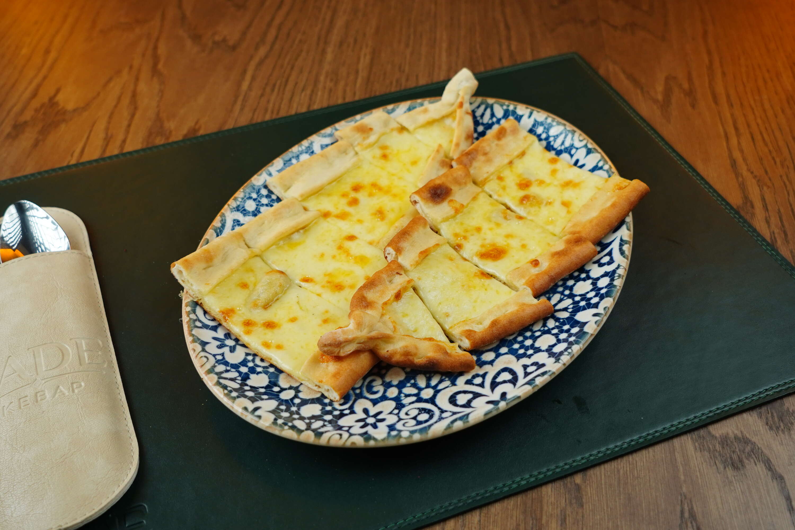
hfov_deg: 53.1
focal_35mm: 36
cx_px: 398
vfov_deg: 36.9
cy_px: 265
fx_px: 795
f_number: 4
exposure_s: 1/250
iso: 800
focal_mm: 24
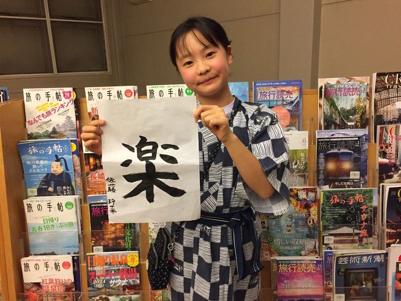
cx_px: 200
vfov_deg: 48.2
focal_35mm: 29
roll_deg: +2.5
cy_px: 150
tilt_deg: -12.2
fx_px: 336
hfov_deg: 61.7
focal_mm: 4.15
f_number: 2.2
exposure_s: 1/30
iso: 250
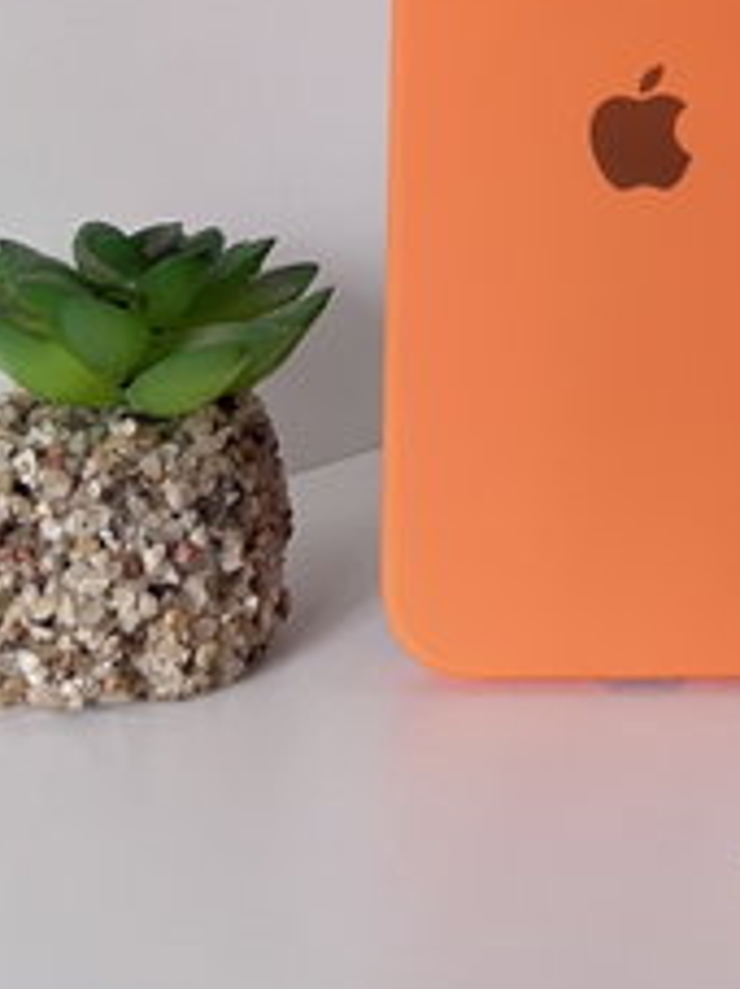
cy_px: -89
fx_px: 1740
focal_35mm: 61
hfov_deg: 23.5
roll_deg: +2.4
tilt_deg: -3.3
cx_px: 622
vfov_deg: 28.8
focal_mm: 5.7
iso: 125
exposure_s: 1/78
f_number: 1.5
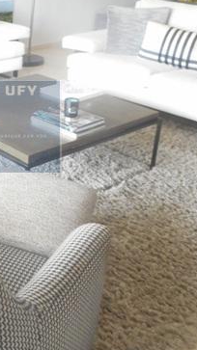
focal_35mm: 48
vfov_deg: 42.5
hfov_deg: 23.2
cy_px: 126
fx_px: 446
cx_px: -28
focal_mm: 4.5
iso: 400
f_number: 3.7
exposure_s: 1/13
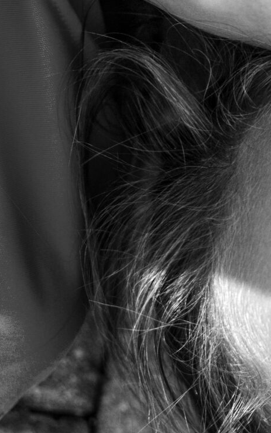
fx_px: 2184
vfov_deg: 11.3
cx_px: 455
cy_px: 95
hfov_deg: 7.0
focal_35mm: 185
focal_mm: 35
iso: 200
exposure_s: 1/2500
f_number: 1.8
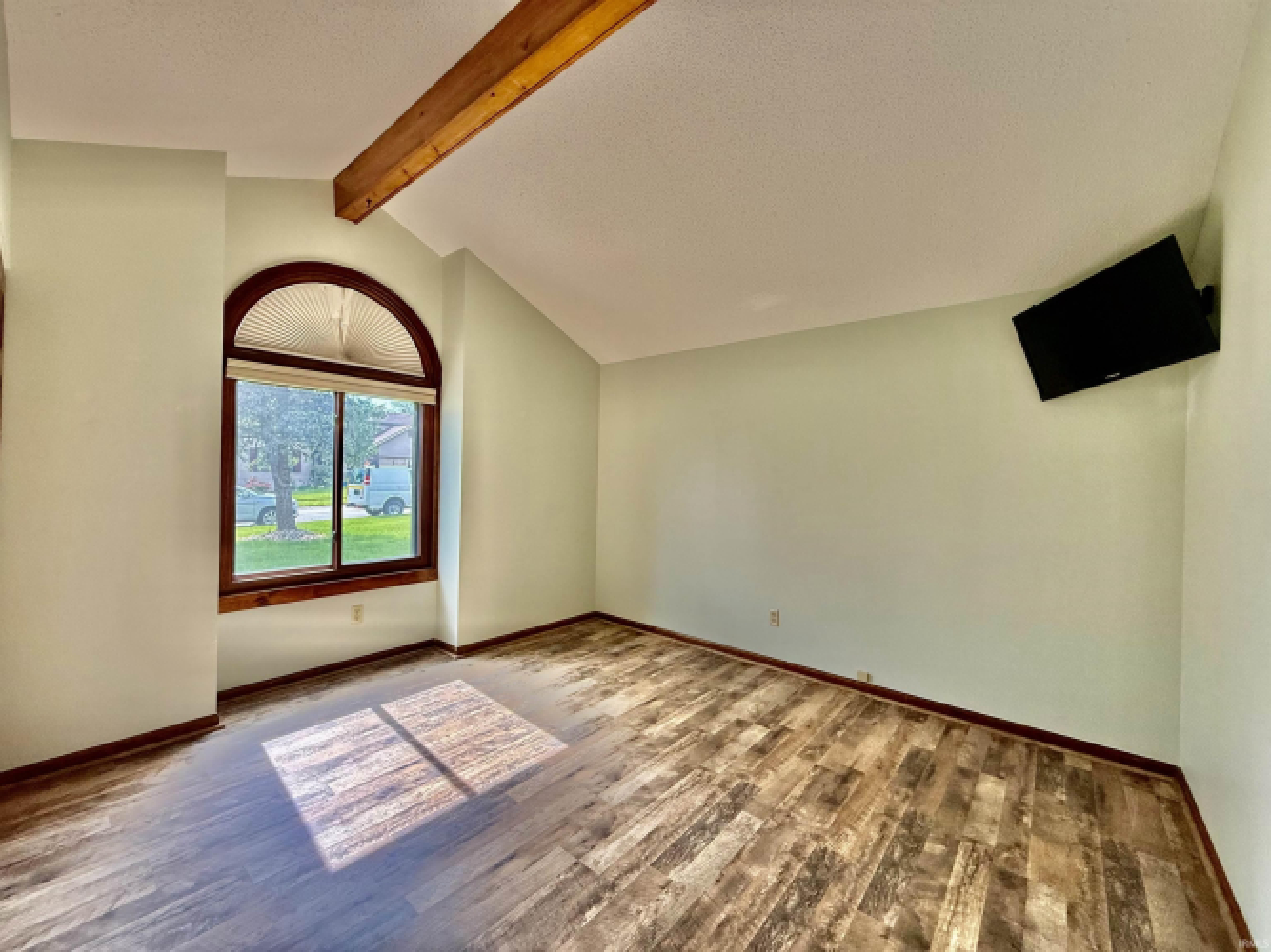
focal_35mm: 14
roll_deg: -1.0
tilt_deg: +1.8
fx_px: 514
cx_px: 636
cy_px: 476
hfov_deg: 102.1
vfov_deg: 85.7
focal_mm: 2.22
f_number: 2.2
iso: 160
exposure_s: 1/99
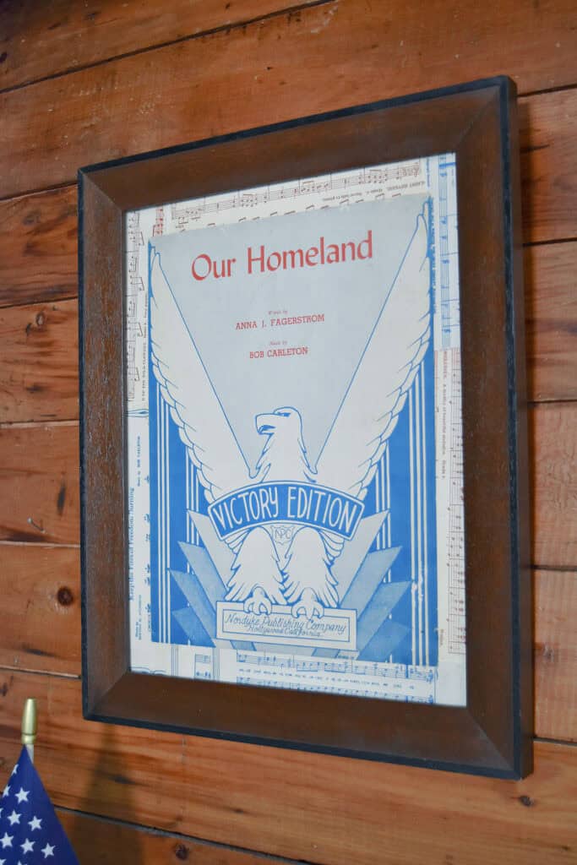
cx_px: 288
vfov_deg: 43.6
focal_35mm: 45
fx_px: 1081
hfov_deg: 29.9
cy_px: 432
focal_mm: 30
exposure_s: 1/60
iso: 1000
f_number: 4.2
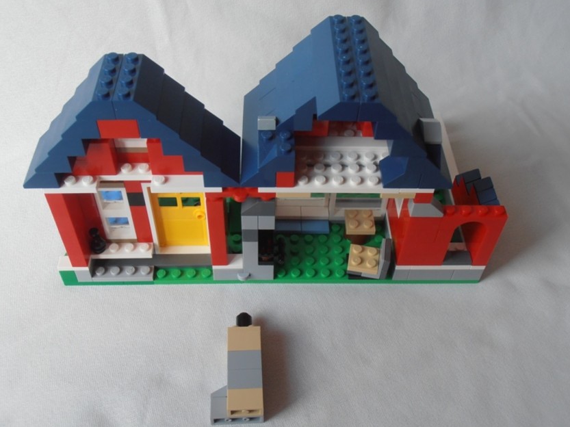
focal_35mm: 40
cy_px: 227
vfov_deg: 35.9
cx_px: 281
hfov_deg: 46.8
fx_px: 658
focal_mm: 6.61
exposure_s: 1/100
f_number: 3.9
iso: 80
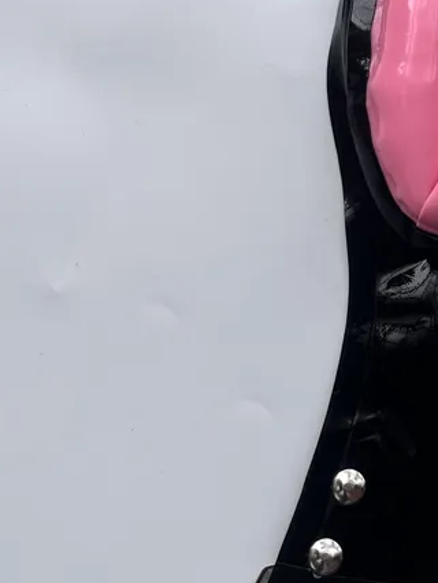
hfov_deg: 22.8
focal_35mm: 61
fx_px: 1028
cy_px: 196
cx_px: 468
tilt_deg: -77.6
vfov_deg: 31.4
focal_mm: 5.1
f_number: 1.6
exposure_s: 1/463
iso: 50
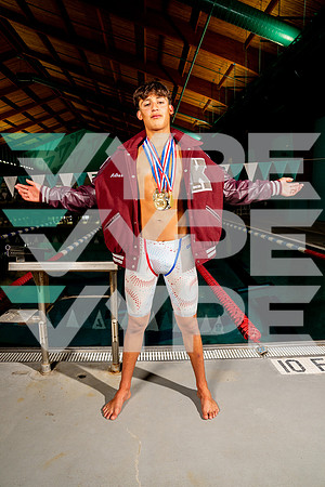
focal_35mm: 24
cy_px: 244
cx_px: 162
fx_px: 325
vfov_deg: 73.7
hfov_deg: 53.1
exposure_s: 1/125
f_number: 7.1
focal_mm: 24
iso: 400
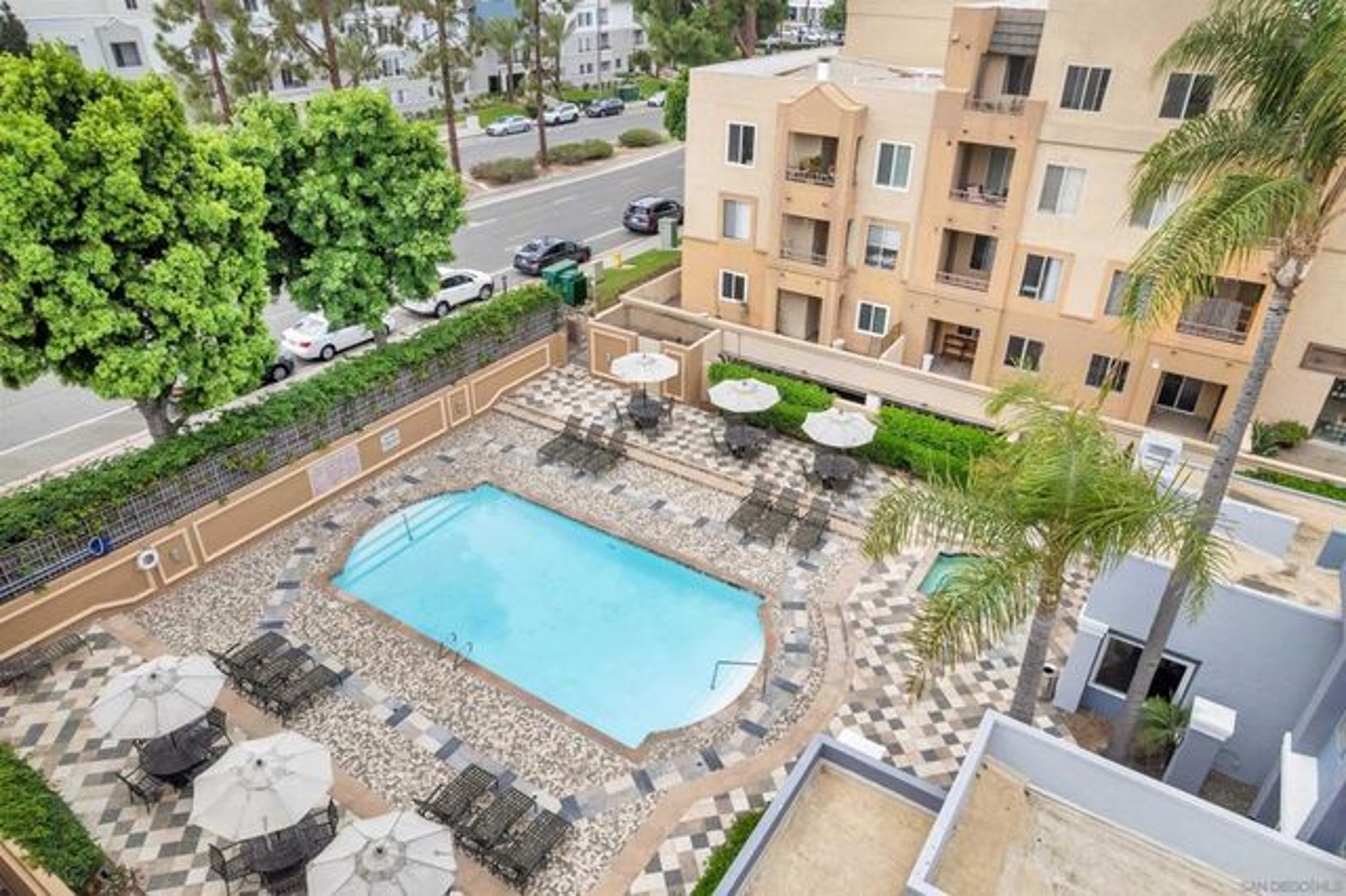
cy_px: 448
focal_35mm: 22
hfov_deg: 78.6
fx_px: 822
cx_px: 673
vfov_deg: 57.2
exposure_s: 1/160
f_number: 2.8
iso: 120
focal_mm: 8.38
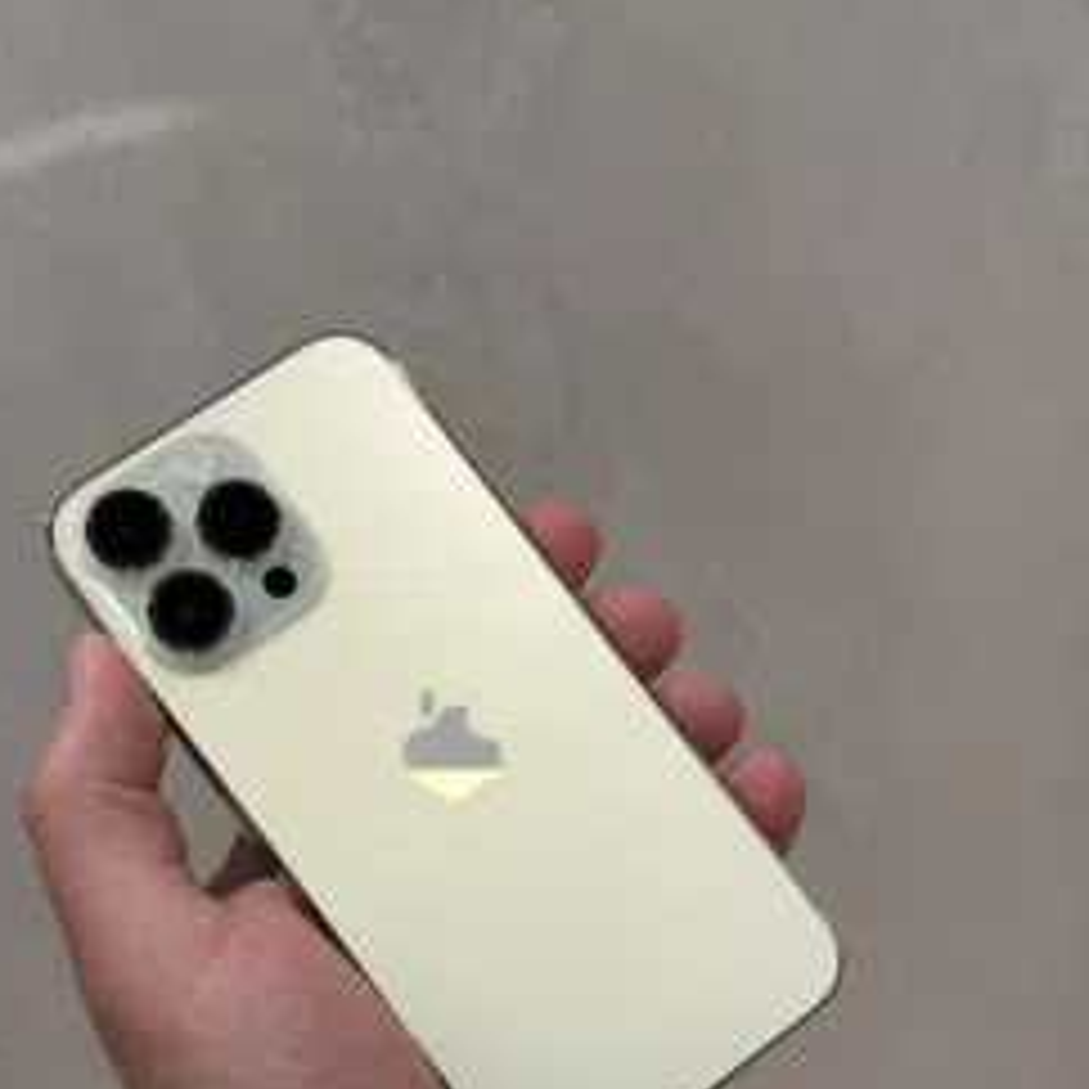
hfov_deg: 24.6
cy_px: 706
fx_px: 2491
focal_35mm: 70
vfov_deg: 24.6
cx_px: 472
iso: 50
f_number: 1.78
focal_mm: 6.76
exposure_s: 1/121
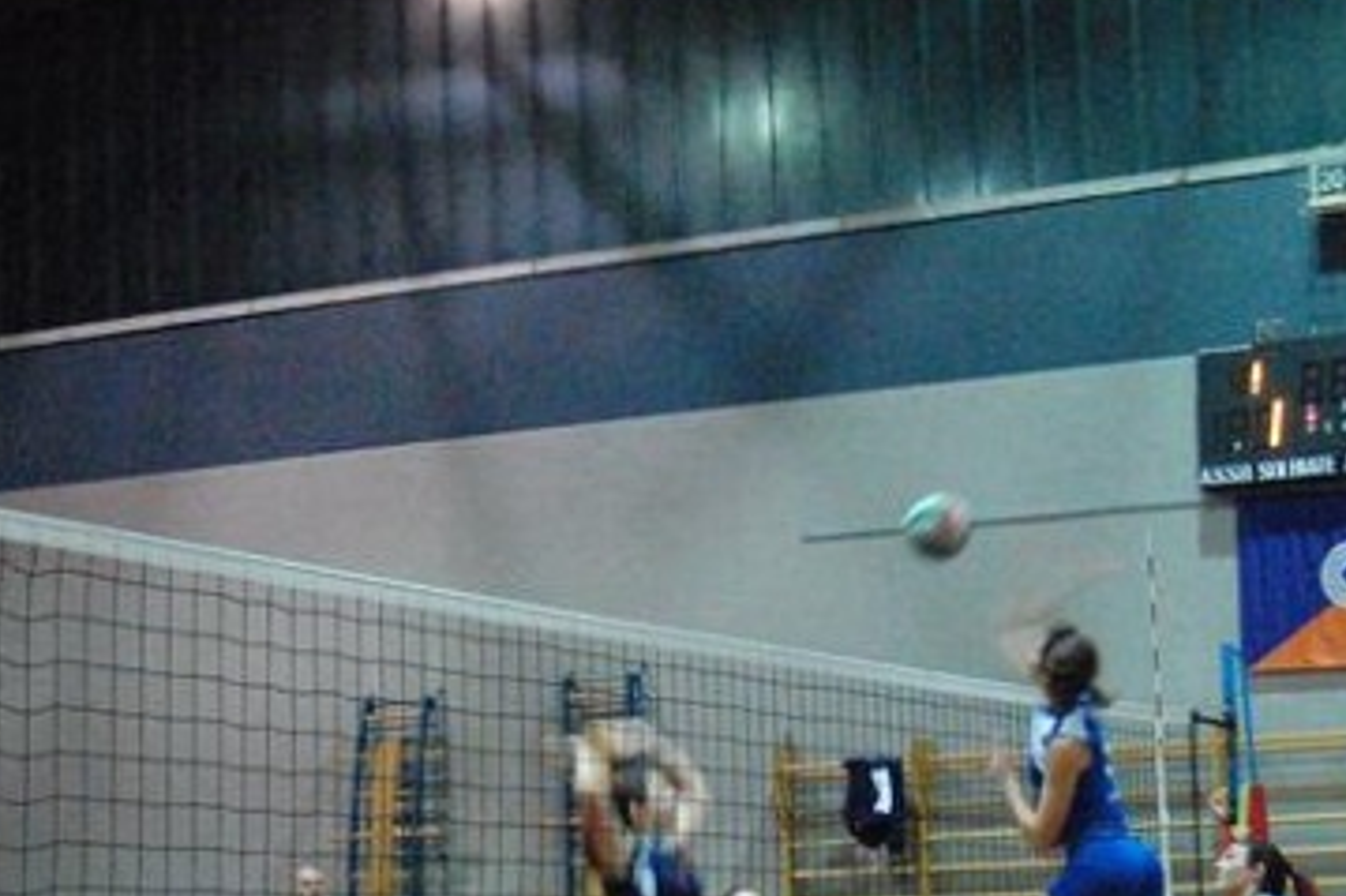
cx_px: 832
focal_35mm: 82
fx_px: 3064
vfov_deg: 16.5
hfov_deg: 24.7
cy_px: 697
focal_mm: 28
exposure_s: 1/30
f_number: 4.2
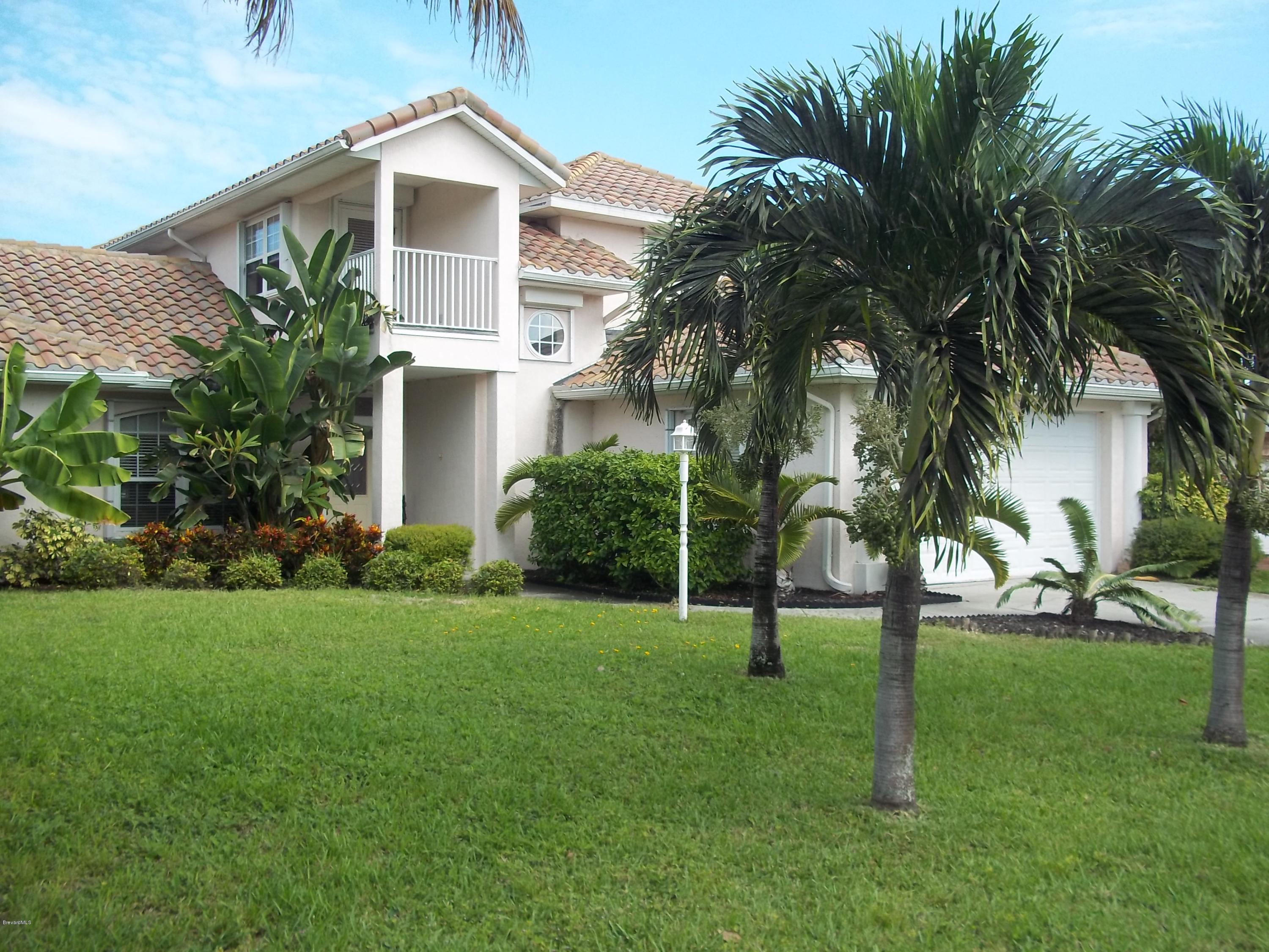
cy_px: 476
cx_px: 634
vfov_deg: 39.7
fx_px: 1320
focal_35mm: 36
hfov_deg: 51.4
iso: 80
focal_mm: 6.5
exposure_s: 1/100
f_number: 8
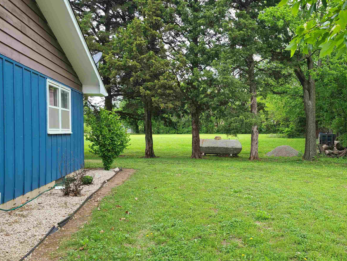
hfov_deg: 53.3
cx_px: 219
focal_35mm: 34
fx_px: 341
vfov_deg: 41.8
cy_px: 134
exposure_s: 1/242
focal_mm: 5.4
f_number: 1.8
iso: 40
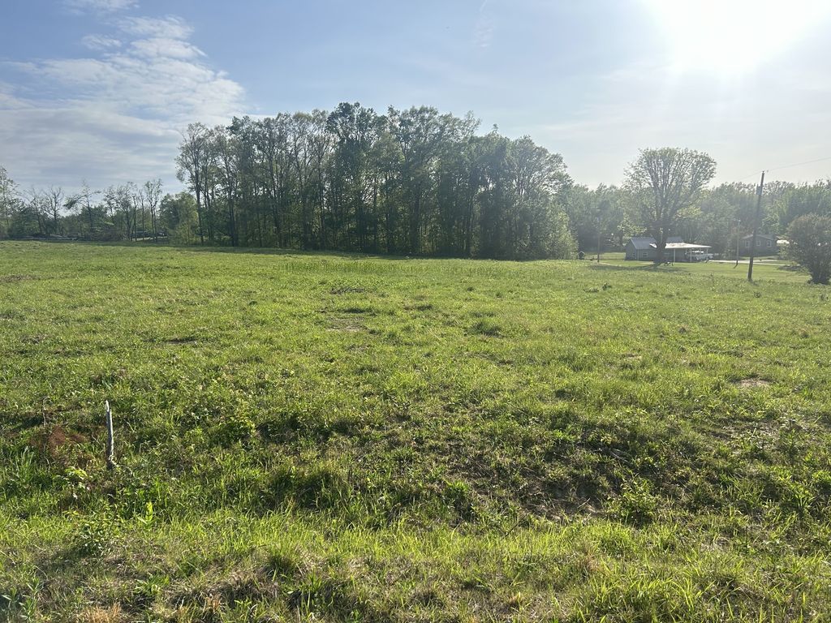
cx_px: 416
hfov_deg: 67.3
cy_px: 312
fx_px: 624
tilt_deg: -7.3
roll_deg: +1.7
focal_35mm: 26
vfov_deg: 53.1
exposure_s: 1/2695
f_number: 1.5
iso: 50
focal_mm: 5.7
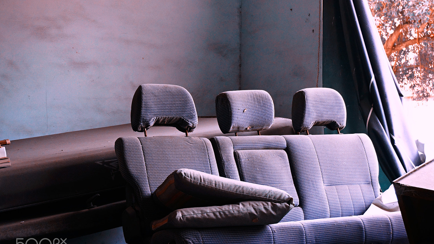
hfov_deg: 35.7
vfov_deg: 20.5
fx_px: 673
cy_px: 135
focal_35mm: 59
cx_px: 218
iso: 500
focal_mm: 37
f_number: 5.6
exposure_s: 1/60
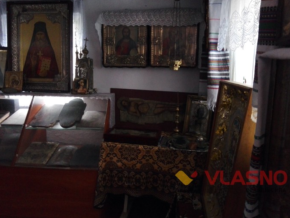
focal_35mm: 28
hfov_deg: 63.4
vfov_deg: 49.7
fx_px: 235
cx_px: 149
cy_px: 107
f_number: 2
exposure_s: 1/33
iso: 770
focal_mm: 3.68
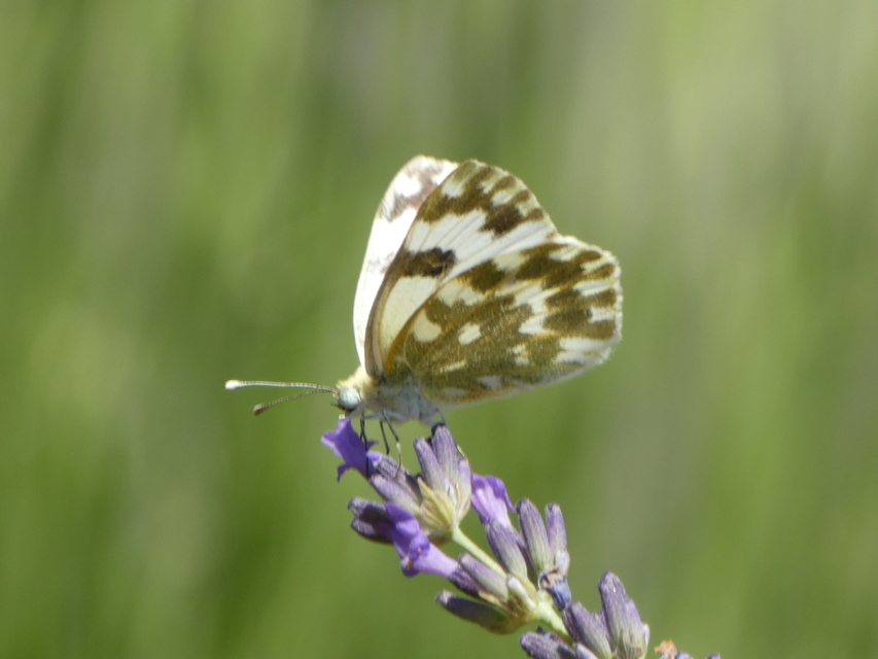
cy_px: 330
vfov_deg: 2.1
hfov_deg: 2.8
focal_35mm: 717
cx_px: 439
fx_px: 18189
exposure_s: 1/100
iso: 80
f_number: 5.6
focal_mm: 128.4
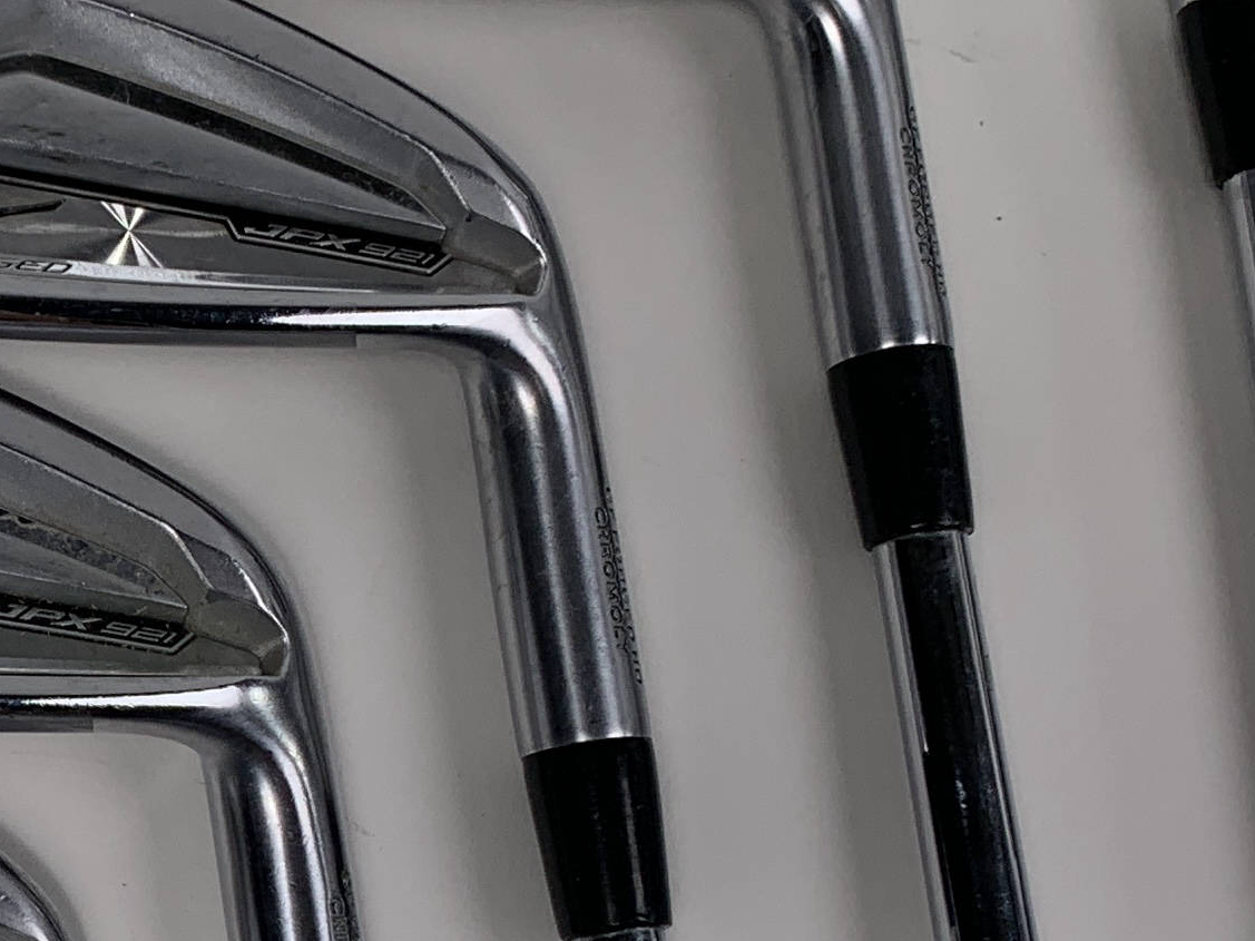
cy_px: 792
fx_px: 3371
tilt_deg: -79.4
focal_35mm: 93
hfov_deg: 19.4
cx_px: -382
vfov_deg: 15.8
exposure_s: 1/351
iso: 25
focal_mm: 4.25
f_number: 1.8
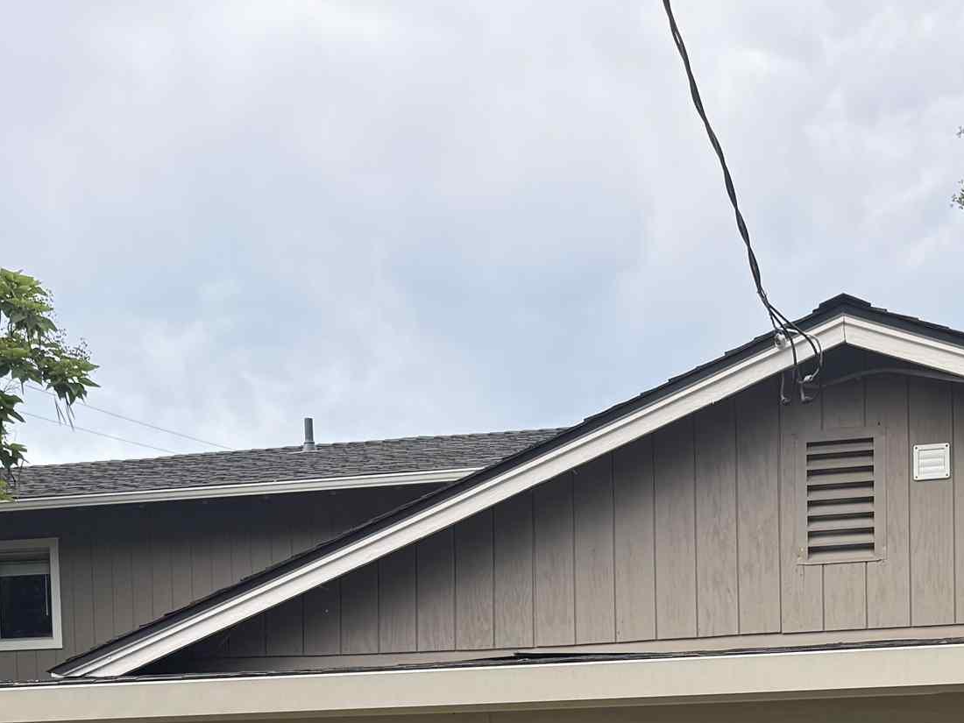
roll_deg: +0.8
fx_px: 1866
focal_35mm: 67
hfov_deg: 29.0
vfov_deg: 20.6
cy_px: 854
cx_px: 448
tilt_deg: +0.1
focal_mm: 6.76
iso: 80
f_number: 1.78
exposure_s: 1/757
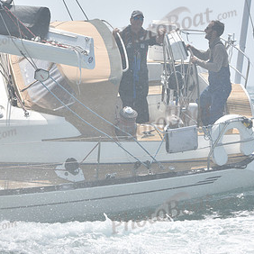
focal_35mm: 192
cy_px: 85
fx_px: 1594
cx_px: 64
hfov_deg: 9.1
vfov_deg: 9.1
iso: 320
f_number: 11
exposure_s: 1/800
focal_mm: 110
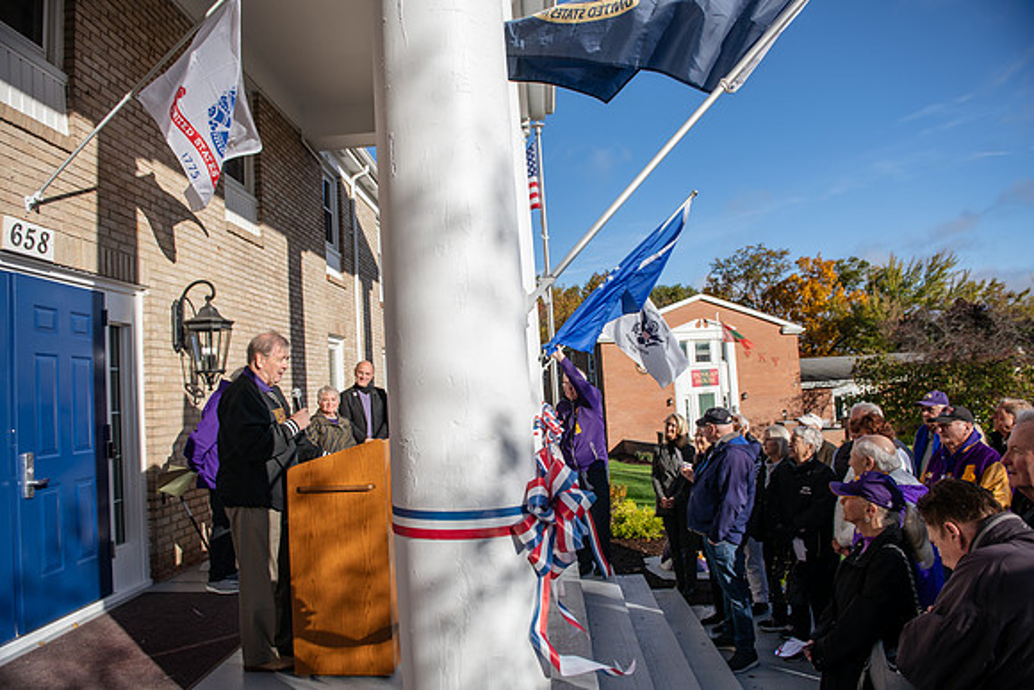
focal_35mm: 24
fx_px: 689
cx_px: 517
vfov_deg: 53.2
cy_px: 345
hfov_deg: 73.7
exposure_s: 1/800
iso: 80
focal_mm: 24
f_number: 3.5
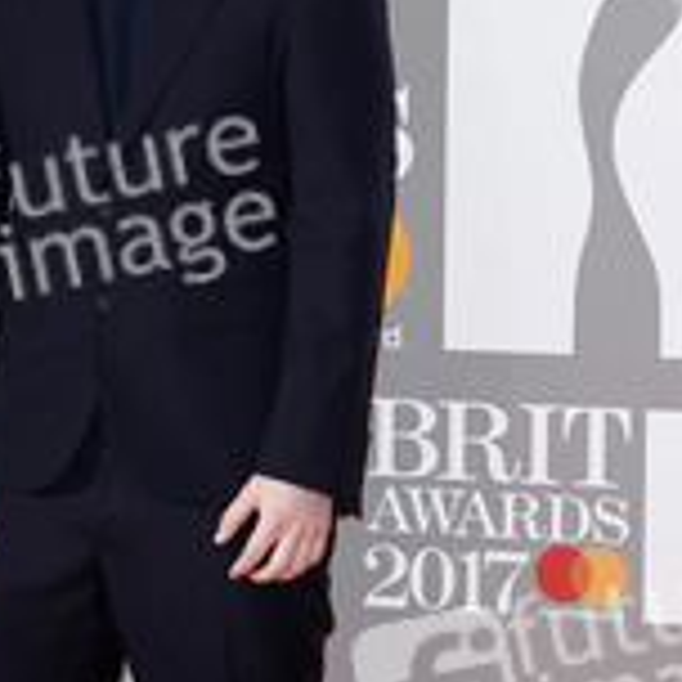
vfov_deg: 11.1
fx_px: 3500
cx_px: 177
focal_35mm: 157
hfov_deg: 11.1
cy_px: 449
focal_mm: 70
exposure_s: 1/250
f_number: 6.3
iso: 400
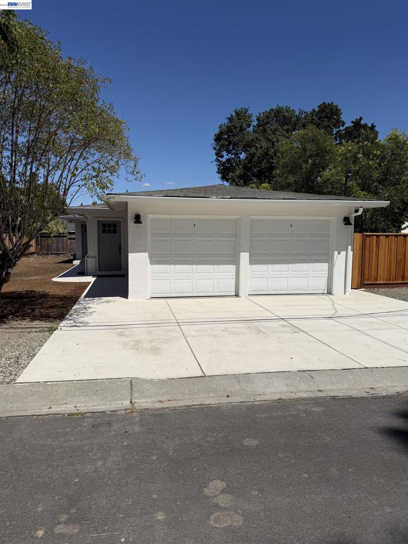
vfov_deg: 71.6
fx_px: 377
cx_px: 204
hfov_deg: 56.8
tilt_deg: -6.1
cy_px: 272
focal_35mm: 24
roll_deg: +0.2
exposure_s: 1/11905
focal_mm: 6.76
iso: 80
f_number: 1.78
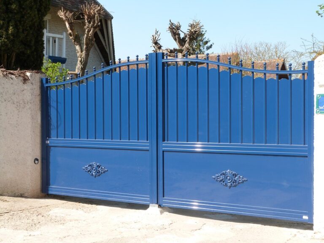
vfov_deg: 28.0
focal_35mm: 52
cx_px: 162
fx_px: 487
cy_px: 122
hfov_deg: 36.8
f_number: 5
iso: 100
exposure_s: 1/200
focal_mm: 9.2
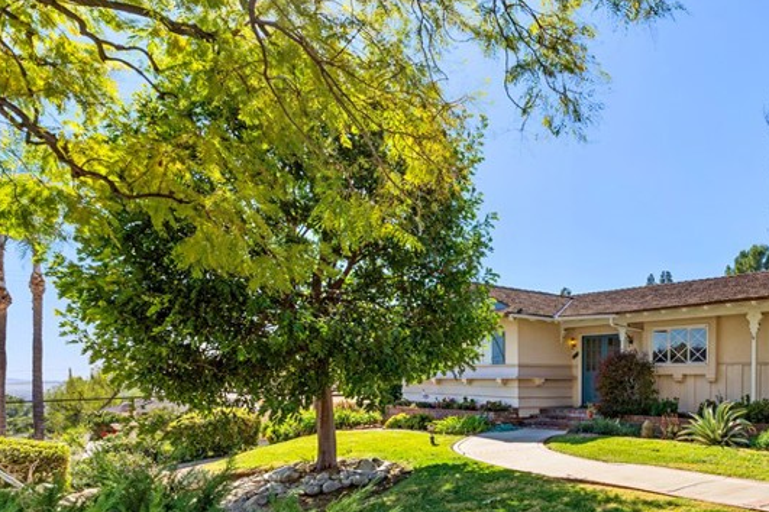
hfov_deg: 57.1
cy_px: 384
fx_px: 577
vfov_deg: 46.2
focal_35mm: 27
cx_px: 704
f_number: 8
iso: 100
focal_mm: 14
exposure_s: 1/250
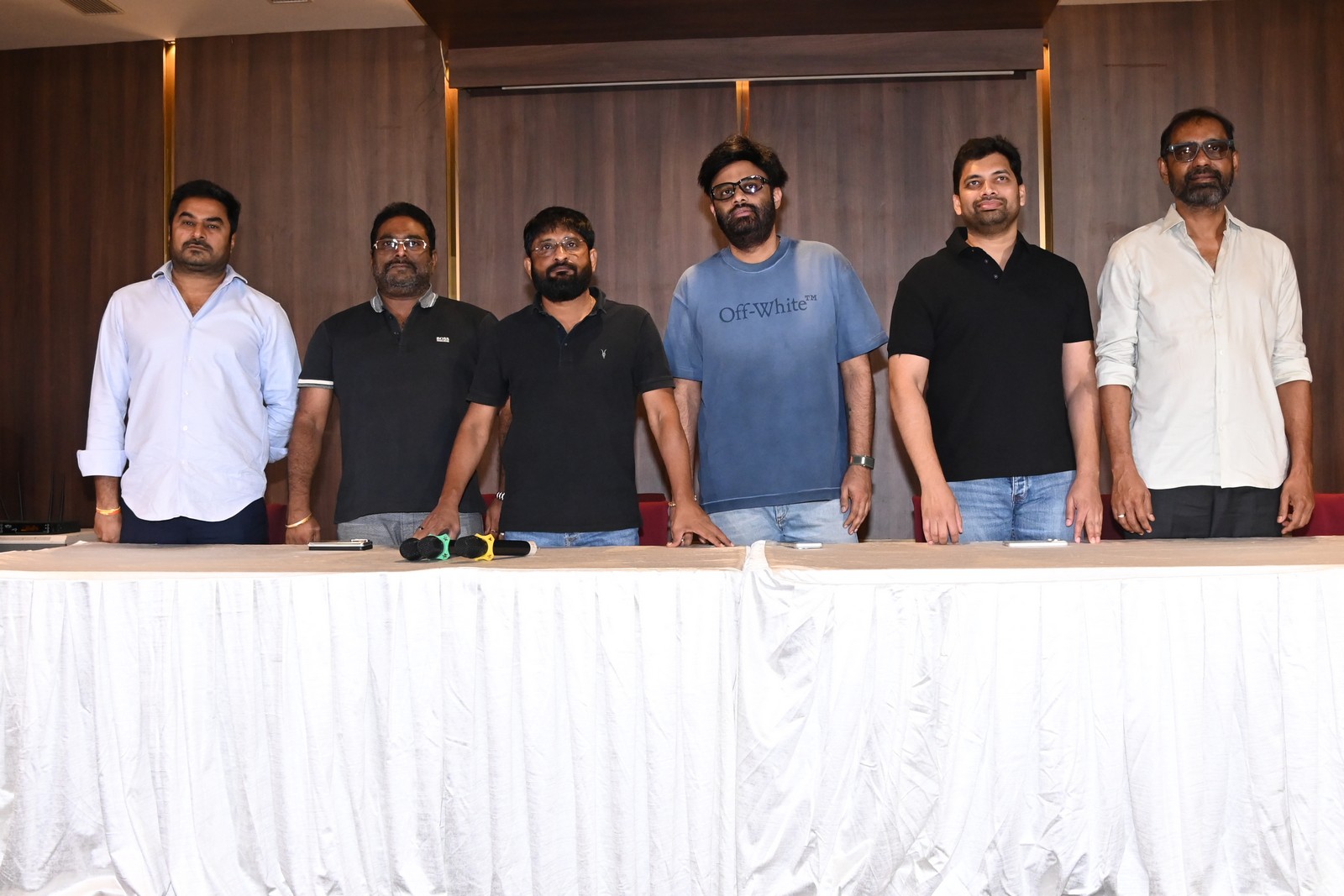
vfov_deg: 36.9
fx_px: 1344
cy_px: 448
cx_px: 672
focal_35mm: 36
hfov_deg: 53.1
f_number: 6.3
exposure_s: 1/200
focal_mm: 24
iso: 3200
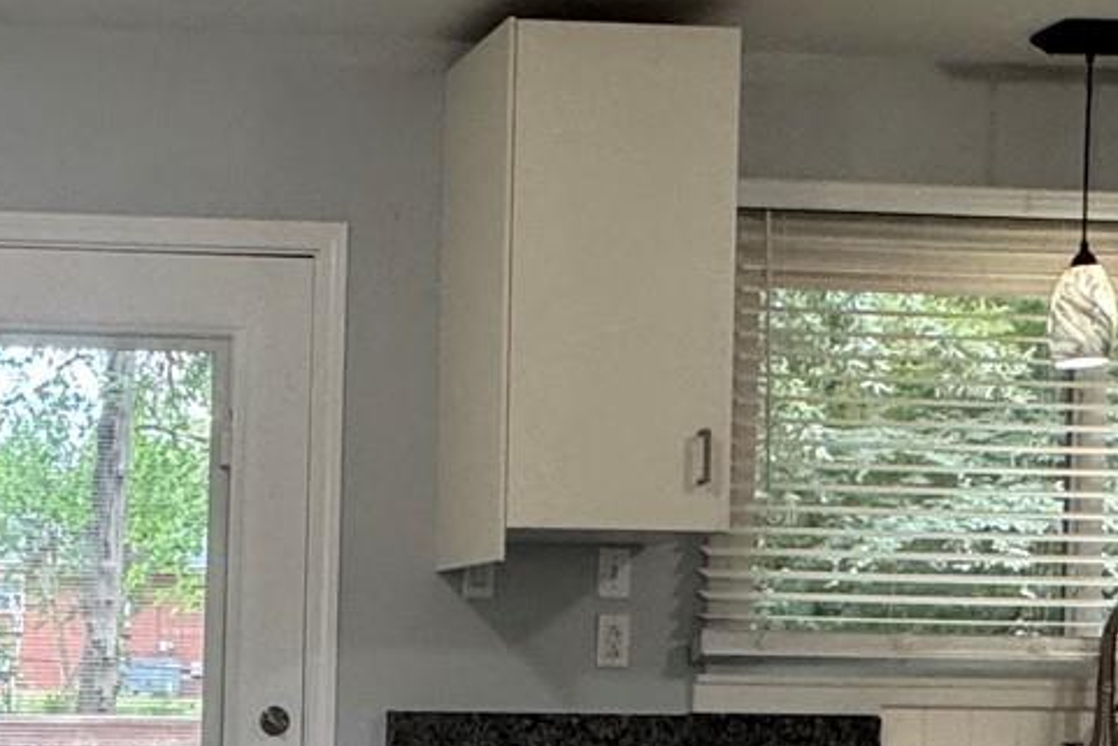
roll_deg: -1.2
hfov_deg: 29.0
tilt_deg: -1.7
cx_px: -144
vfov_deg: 21.1
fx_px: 1926
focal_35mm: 62
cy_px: 760
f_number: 2.2
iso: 250
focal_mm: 2.22
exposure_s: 1/120
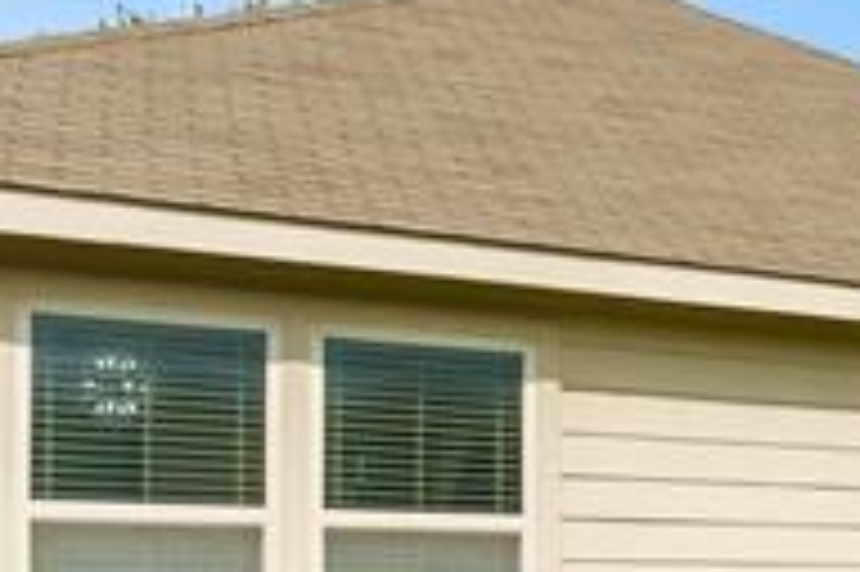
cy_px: 601
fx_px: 2053
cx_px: 1283
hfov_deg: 20.4
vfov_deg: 15.5
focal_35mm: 86
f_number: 7.1
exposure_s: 1/30
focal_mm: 16
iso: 125
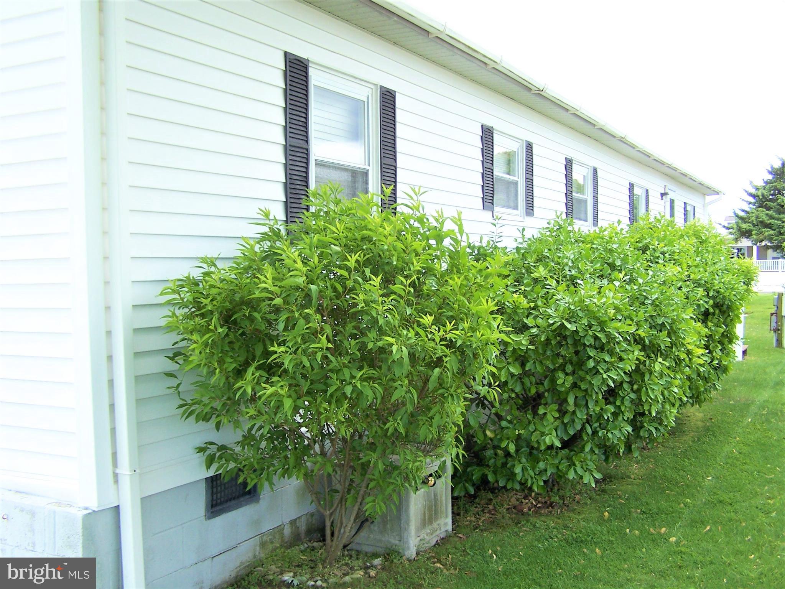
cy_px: 294
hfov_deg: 49.0
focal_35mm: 38
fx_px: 862
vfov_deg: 37.7
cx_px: 392
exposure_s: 1/350
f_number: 2.8
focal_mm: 6.3
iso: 80
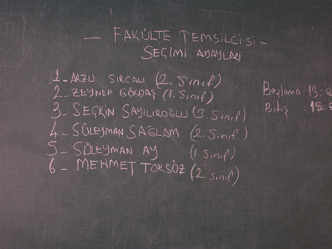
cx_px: 166
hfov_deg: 22.8
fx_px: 825
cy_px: 124
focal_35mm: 86
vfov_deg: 17.2
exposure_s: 1/90
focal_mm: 14.7
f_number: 3.4
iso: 80
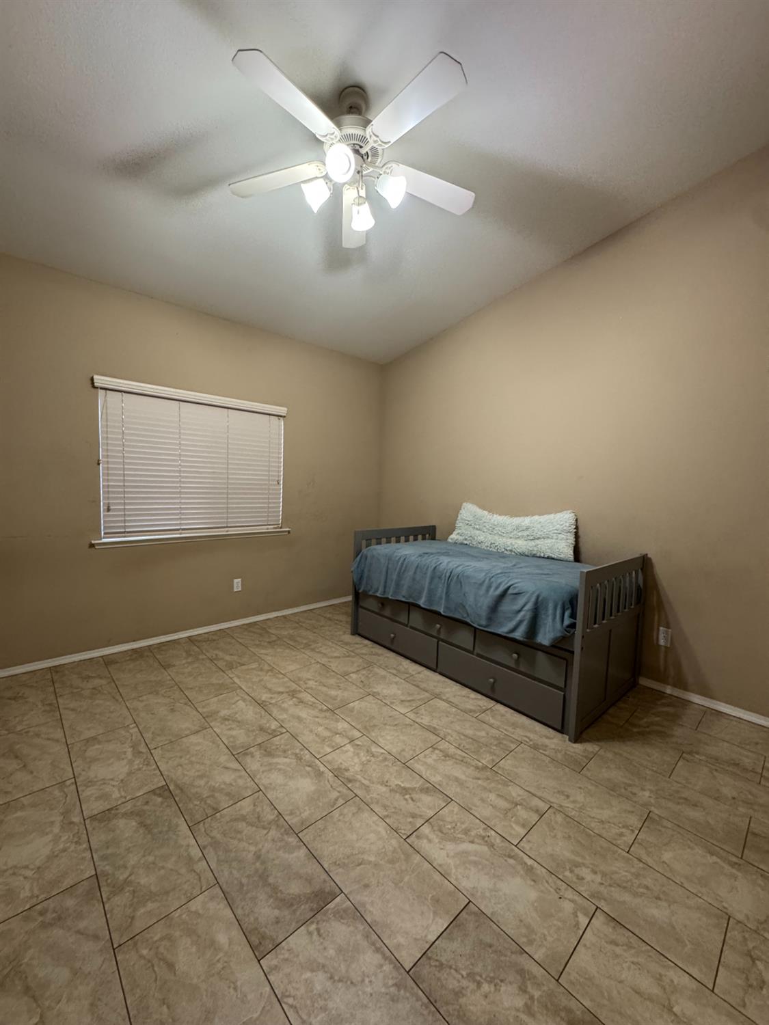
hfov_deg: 85.7
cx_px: 384
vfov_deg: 102.1
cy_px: 512
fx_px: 415
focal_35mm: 14
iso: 400
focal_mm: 2.22
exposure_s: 1/60
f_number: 2.2
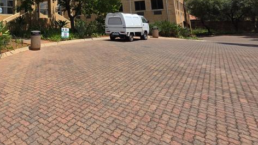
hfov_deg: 68.2
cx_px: 48
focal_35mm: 24
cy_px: 2
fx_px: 164
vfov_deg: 41.8
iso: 40
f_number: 1.9
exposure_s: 1/2359
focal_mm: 2.2
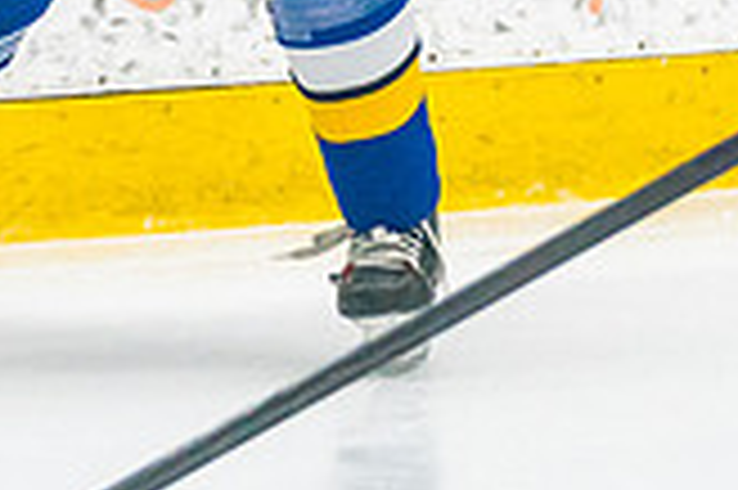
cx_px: 43
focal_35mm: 740
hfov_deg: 2.8
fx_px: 15155
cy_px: -284
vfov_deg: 1.9
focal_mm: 124
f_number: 2.8
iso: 3200
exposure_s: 1/1250
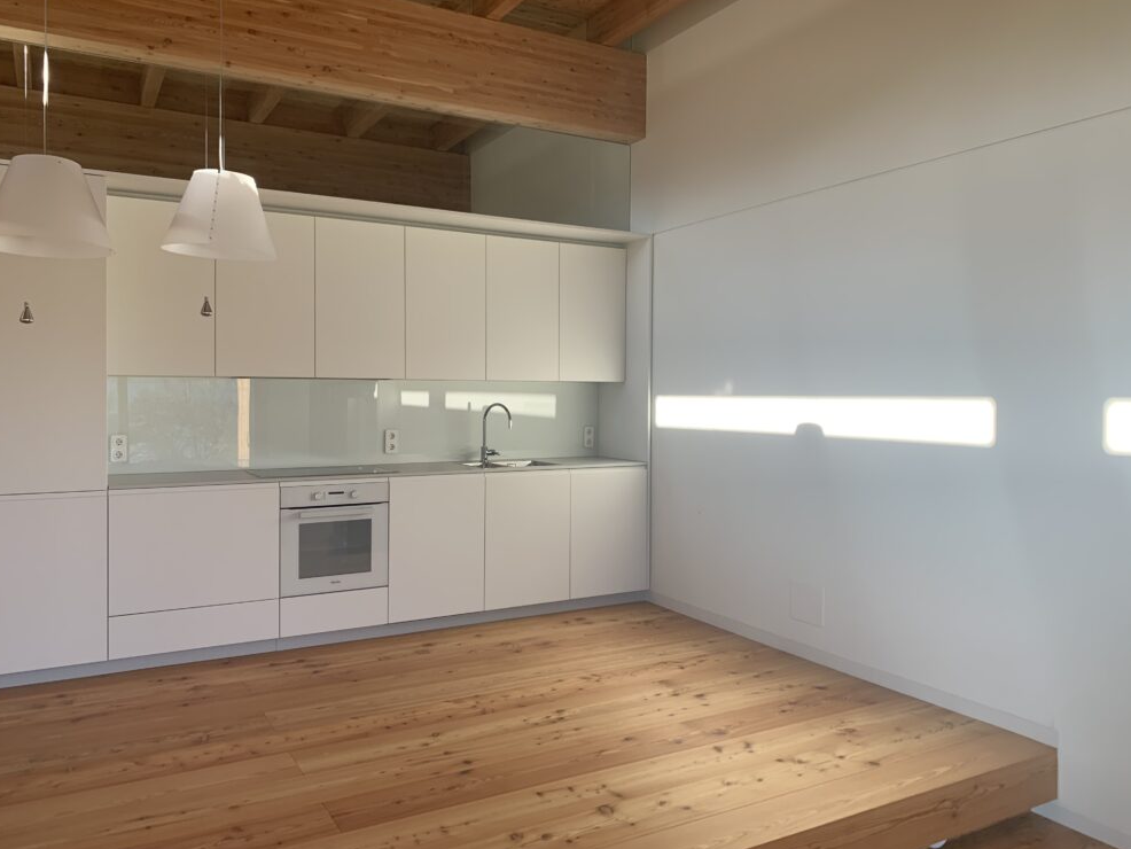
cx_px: 577
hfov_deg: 65.3
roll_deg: +0.3
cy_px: 413
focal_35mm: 27
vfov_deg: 51.4
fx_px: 882
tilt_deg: -2.7
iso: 32
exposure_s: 1/121
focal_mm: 4.25
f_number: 1.8
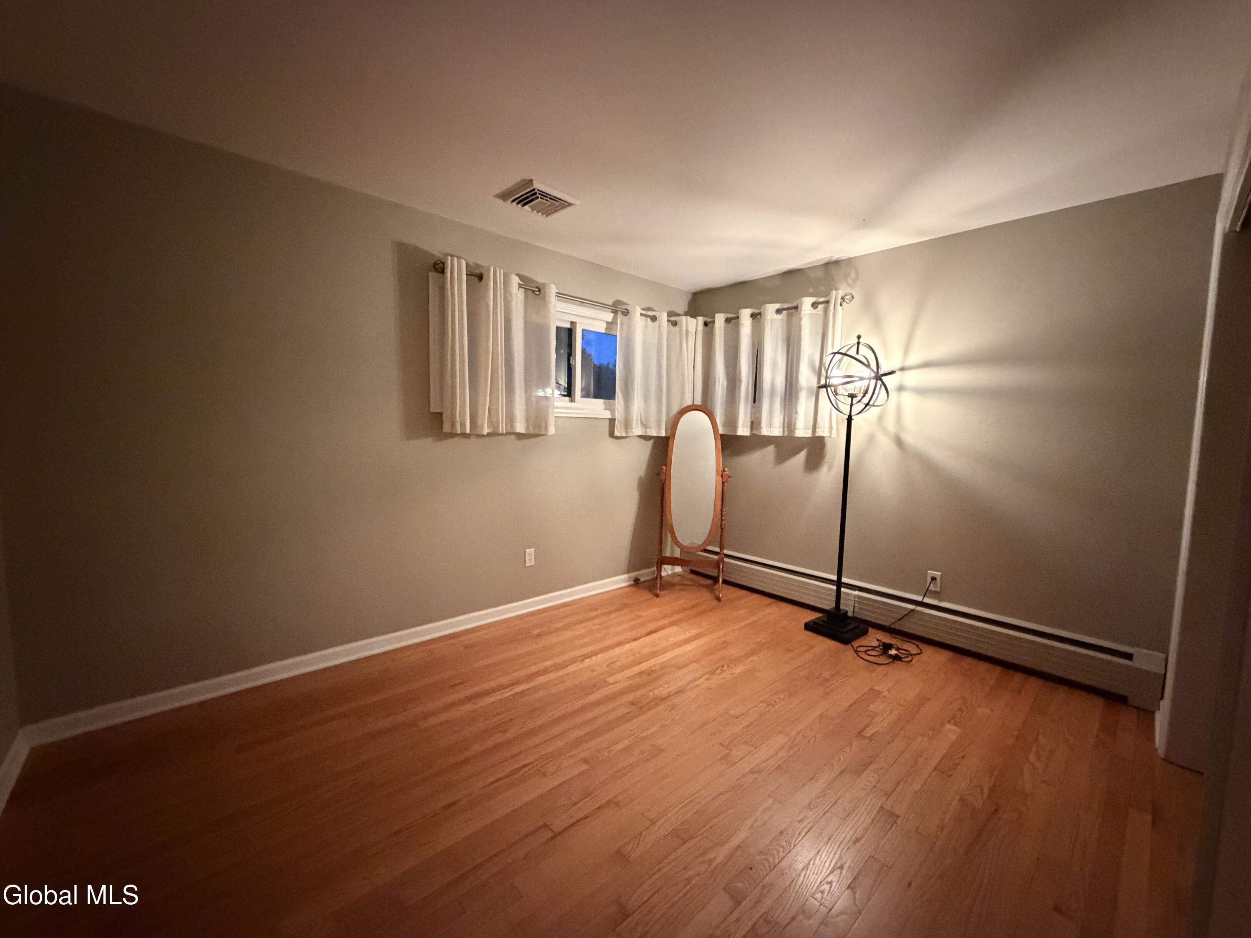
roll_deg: -0.6
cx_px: 626
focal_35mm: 14
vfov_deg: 85.7
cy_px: 469
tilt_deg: -5.1
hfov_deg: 102.1
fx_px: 506
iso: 1250
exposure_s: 1/40
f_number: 2.2
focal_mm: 2.22
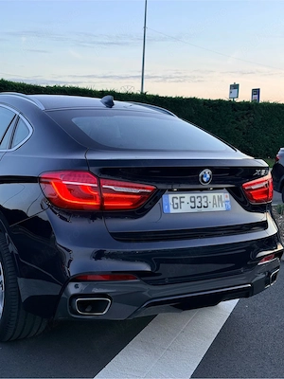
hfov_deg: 30.3
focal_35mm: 48
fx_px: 525
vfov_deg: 39.7
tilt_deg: -5.8
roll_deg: -2.2
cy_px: 190
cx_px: 142
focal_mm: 6.76
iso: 64
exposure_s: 1/121
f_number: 1.78
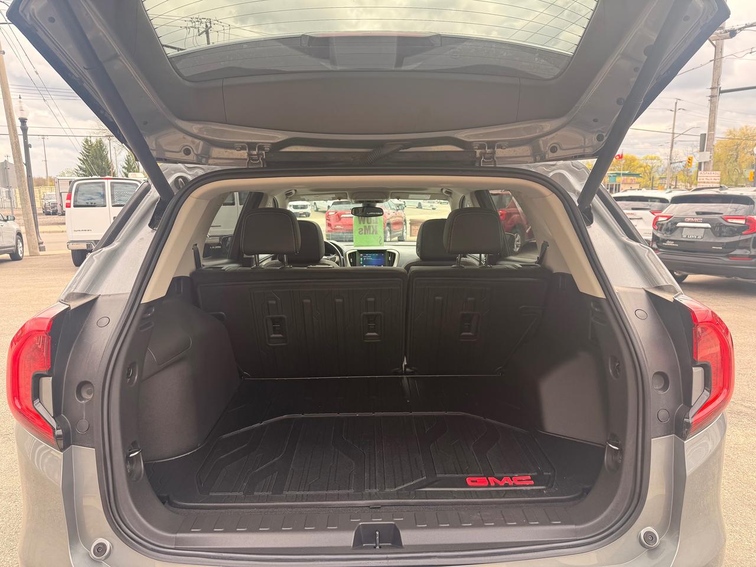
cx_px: 378
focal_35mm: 24
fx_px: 524
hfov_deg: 71.6
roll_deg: -0.4
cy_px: 284
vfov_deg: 56.8
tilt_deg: -9.2
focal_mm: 6.76
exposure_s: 1/683
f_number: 1.78
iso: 100
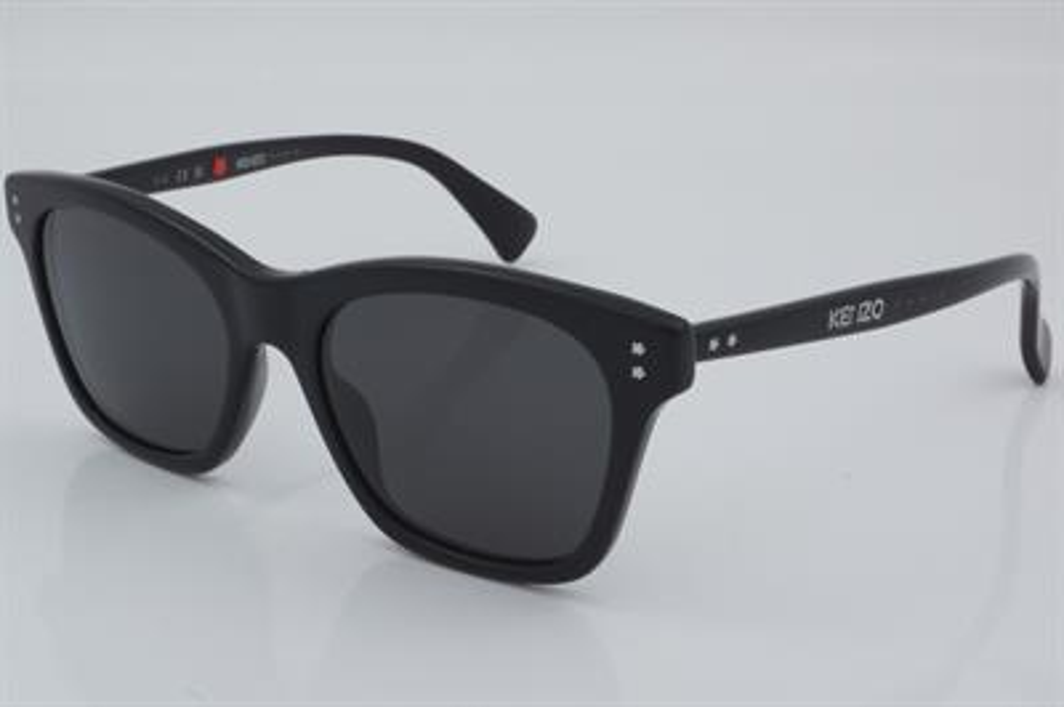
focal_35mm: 68
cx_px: 532
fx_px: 1993
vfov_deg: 20.1
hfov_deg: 29.9
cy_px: 354
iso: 100
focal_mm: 45
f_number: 32
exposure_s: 1/3
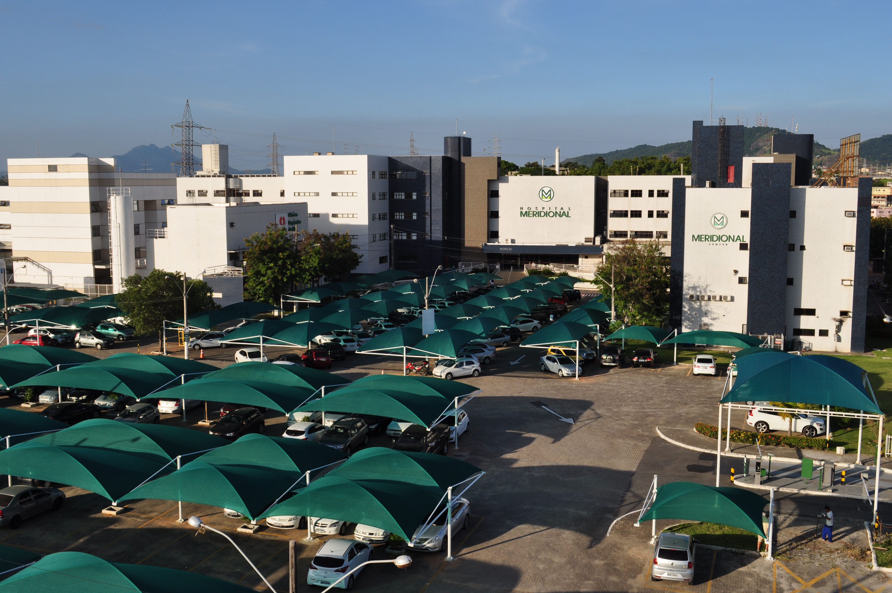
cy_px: 296
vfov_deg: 36.8
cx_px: 446
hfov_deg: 53.2
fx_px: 891
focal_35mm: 36
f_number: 10
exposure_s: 1/250
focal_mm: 24
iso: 200
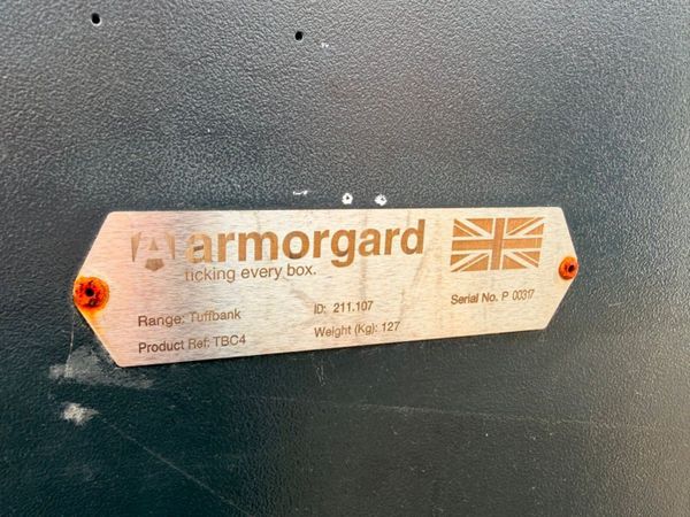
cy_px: 258
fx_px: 478
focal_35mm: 24
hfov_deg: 71.6
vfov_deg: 56.8
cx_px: 345
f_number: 2.2
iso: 40
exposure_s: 1/191
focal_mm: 2.22
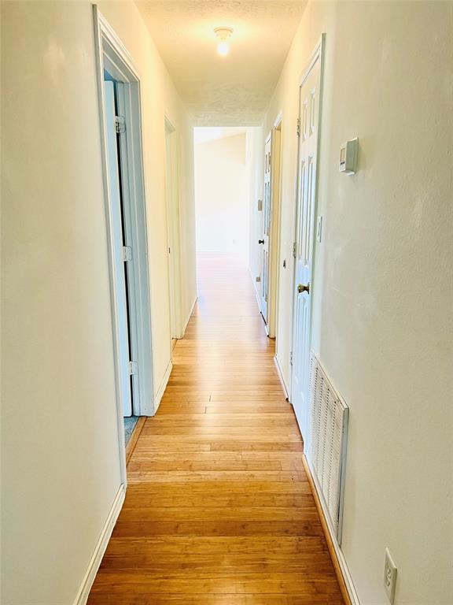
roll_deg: +0.2
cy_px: 302
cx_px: 226
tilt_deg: -9.7
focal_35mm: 26
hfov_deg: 53.1
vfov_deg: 67.3
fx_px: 454
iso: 160
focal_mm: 5.7
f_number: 1.5
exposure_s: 1/60
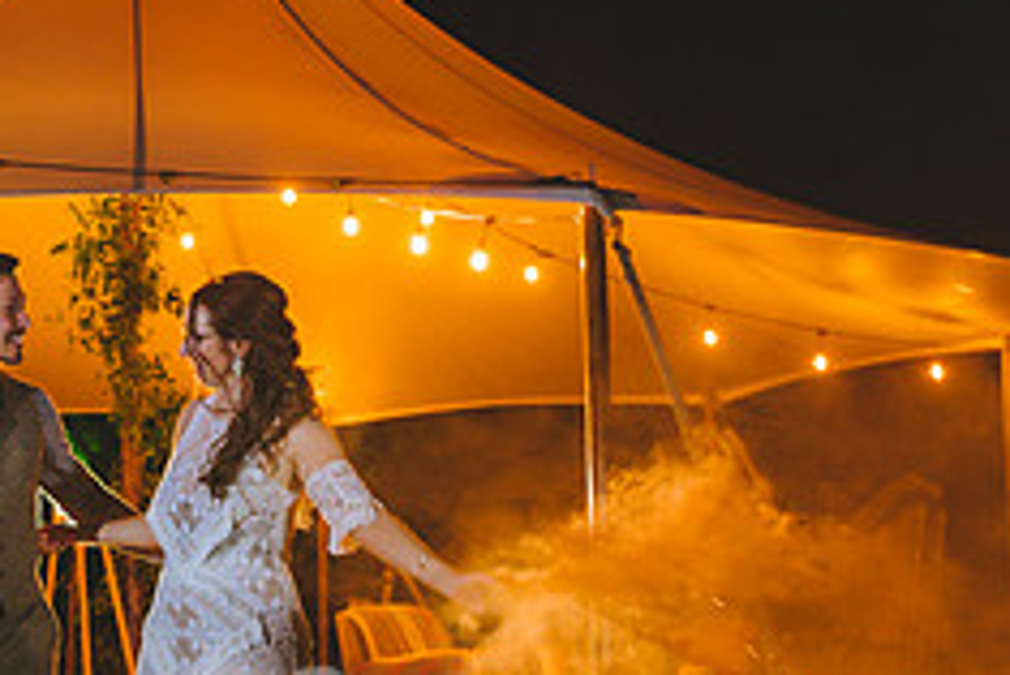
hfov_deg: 24.9
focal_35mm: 79
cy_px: 426
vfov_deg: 17.3
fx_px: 2218
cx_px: 99
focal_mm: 32
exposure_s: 1/50
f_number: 2.8
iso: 2500
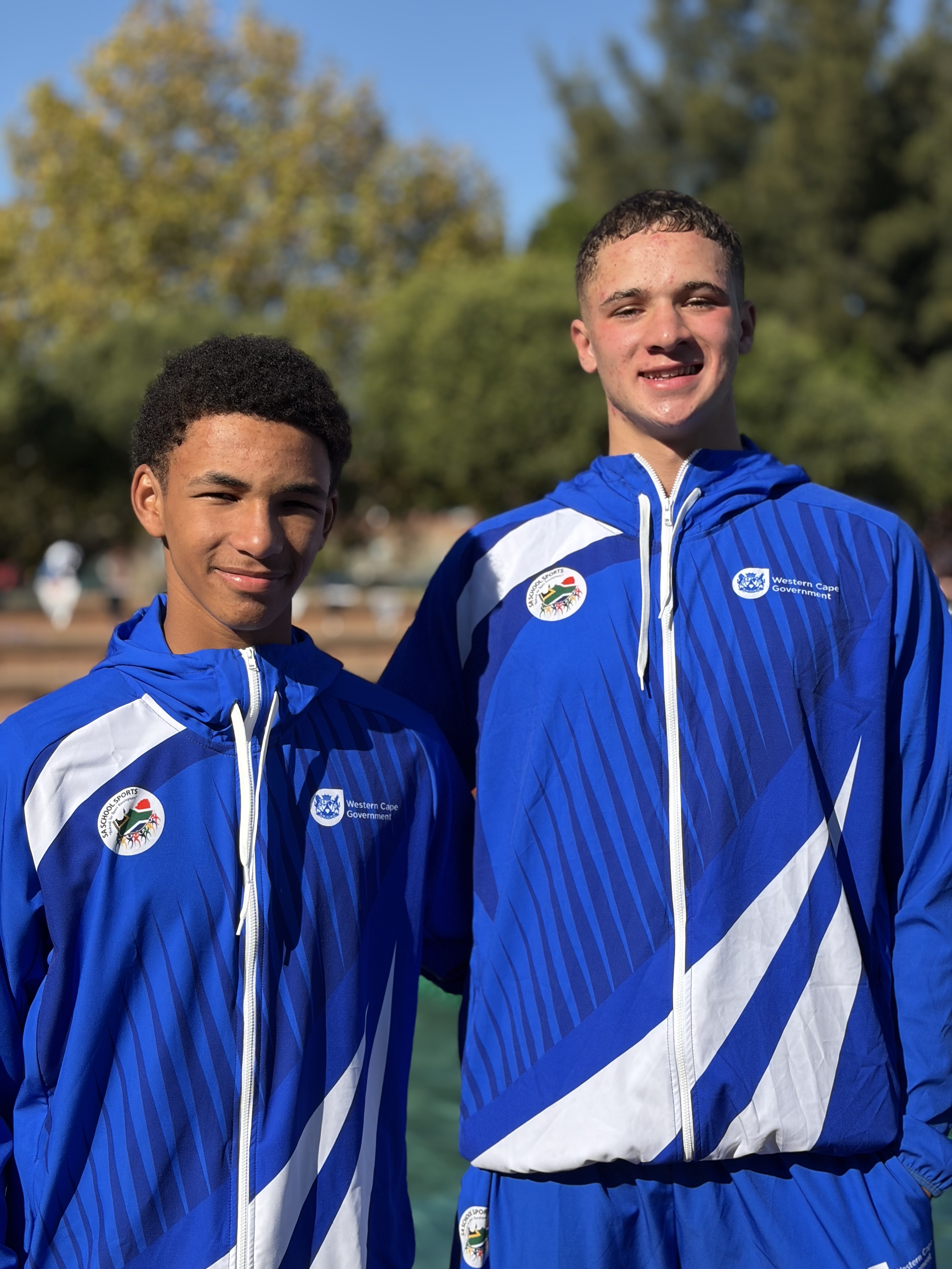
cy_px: 634
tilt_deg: +0.6
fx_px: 1907
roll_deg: -0.2
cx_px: 476
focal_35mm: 52
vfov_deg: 36.8
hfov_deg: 28.0
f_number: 1.6
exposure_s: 1/3125
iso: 40
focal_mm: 5.96
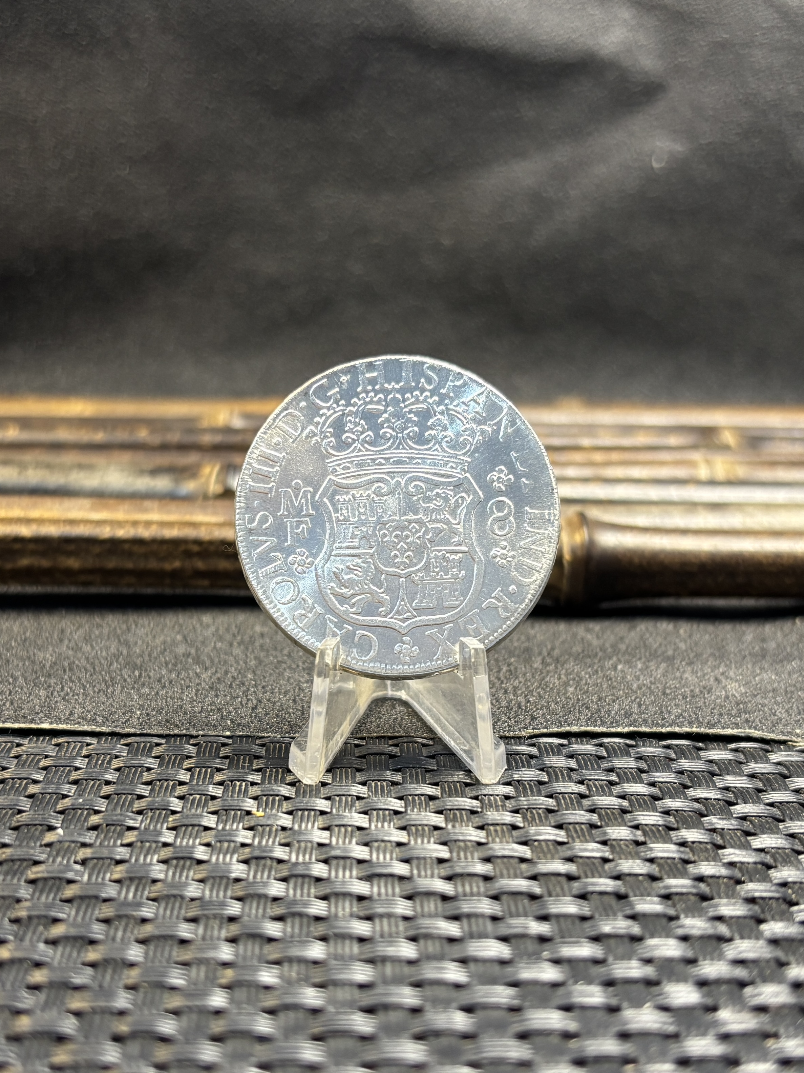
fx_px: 805
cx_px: 402
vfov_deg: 67.3
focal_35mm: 26
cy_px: 536
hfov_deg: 53.1
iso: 125
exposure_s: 1/50
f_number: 1.6
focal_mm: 5.96
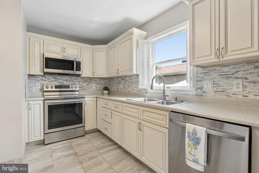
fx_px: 119
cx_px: 130
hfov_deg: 95.0
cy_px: 86
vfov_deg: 72.1
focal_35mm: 16
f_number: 8
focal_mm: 11
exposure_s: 1/50
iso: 400
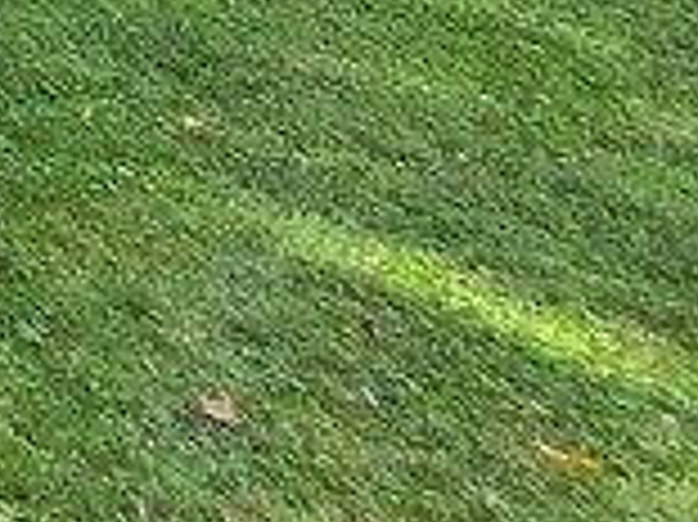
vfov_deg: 12.6
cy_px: -792
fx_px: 1733
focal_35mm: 86
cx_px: -1491
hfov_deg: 10.9
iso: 50
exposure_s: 1/647
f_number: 2.2
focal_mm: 2.2
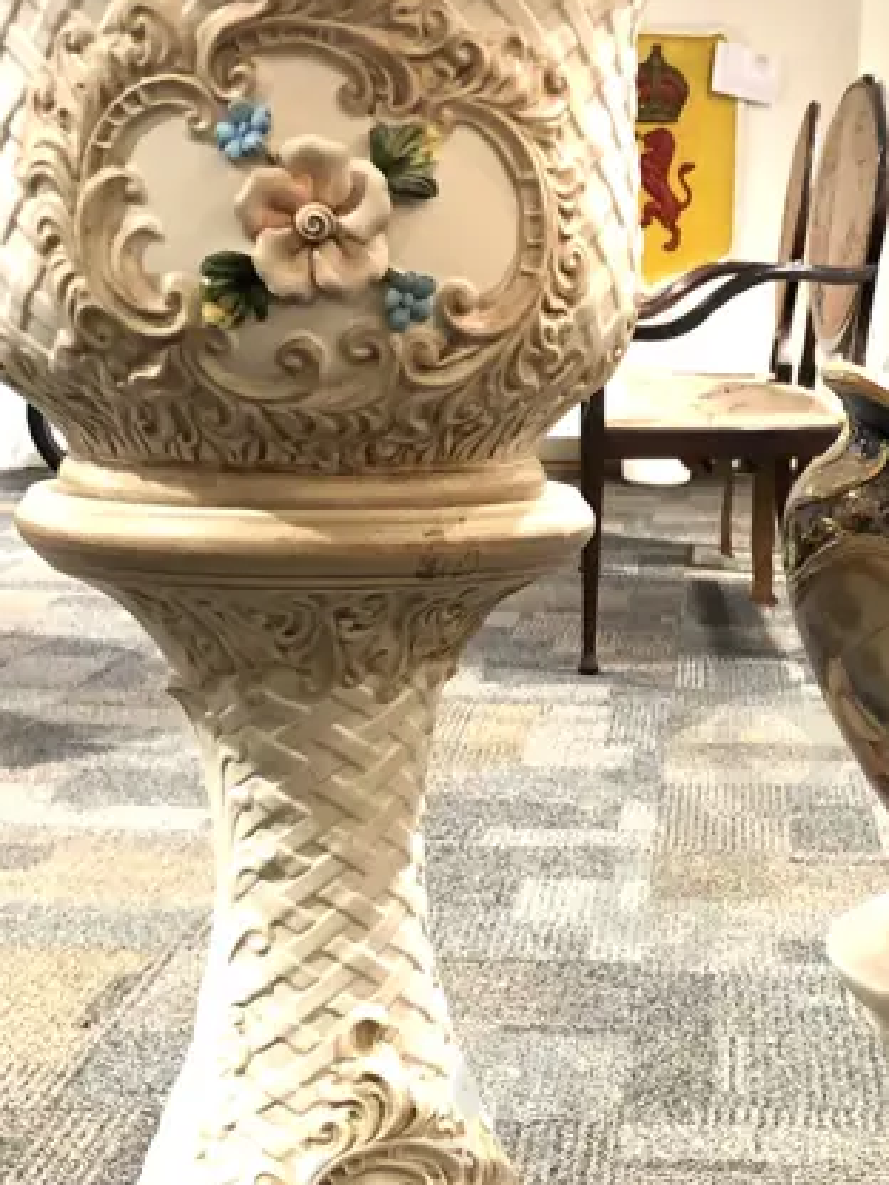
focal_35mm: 69
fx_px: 2363
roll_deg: -1.2
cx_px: 604
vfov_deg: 27.5
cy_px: 977
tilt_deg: -17.0
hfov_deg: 21.2
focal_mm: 3.99
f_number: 1.8
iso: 50
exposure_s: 1/17
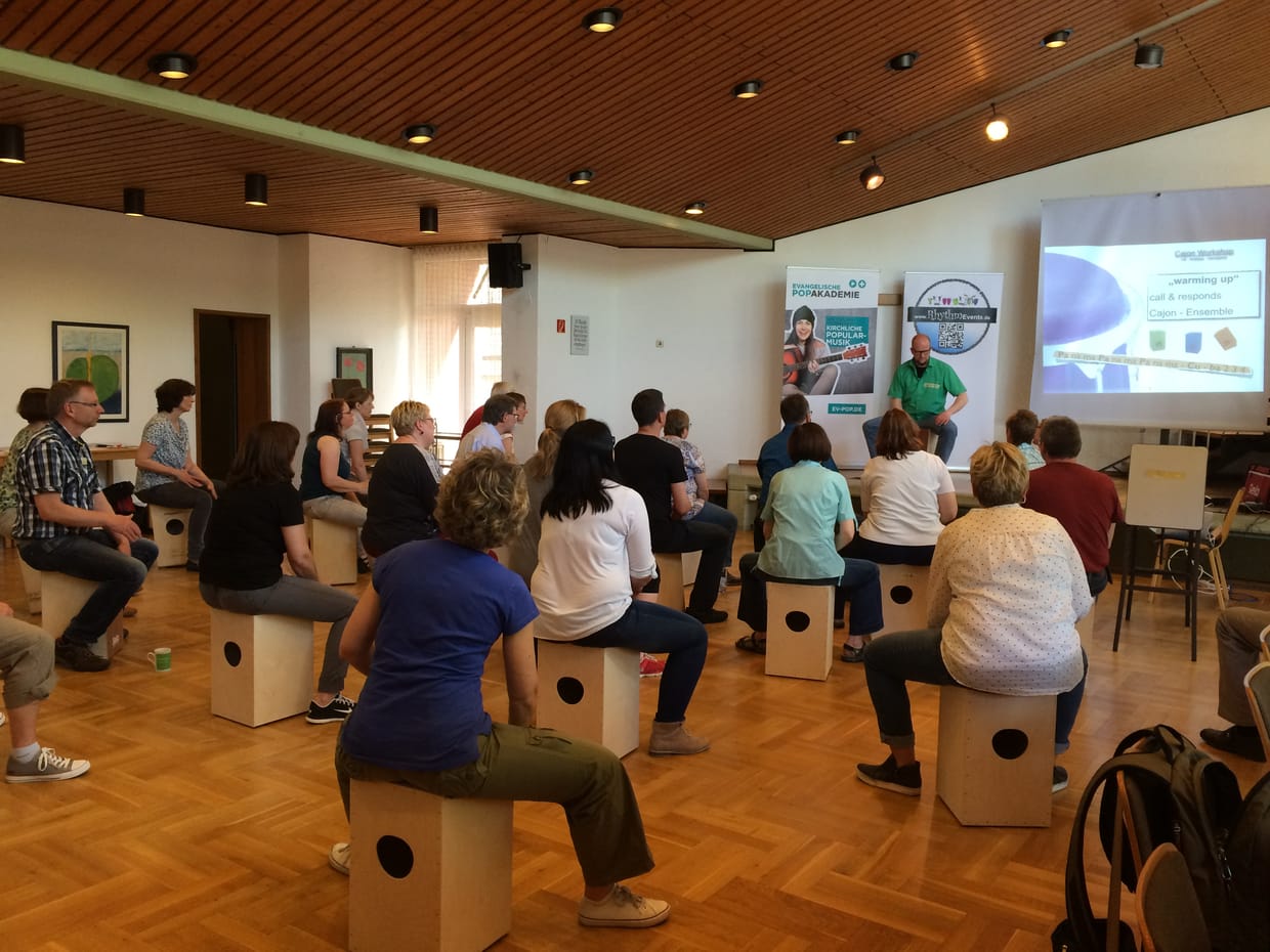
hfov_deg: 61.7
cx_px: 635
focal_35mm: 29
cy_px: 476
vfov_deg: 48.2
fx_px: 1064
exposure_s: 1/30
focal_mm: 4.15
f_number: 2.2
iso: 50
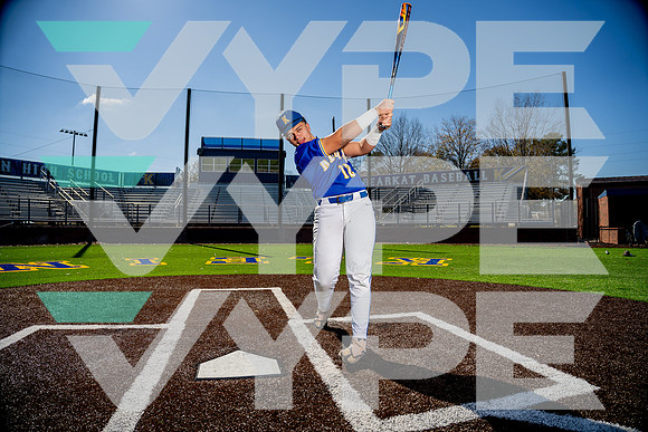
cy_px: 216
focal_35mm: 20
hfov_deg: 84.0
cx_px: 324
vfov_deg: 62.0
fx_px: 360
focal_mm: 20
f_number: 4
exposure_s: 1/2000
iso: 100
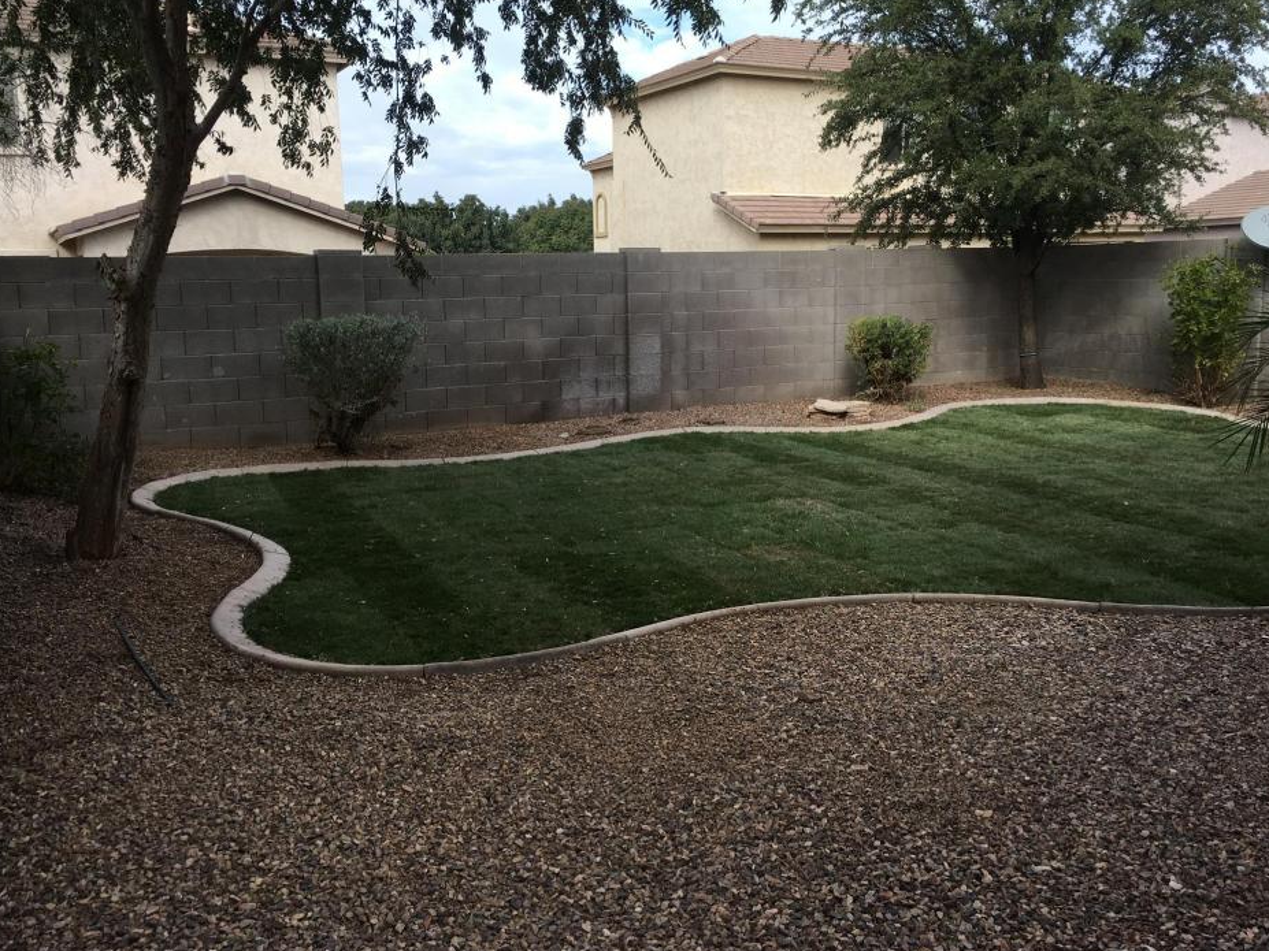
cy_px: 454
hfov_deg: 56.8
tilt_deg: -7.0
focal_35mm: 32
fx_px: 1173
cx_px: 625
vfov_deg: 44.1
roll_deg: +1.0
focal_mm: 4.15
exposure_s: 1/668
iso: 25
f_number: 2.2
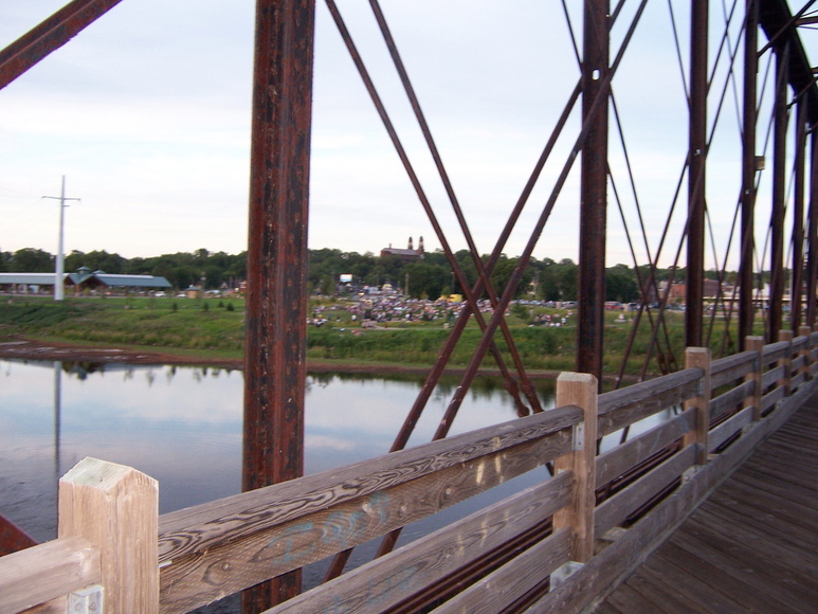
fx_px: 780
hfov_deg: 55.3
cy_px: 307
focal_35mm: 33
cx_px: 409
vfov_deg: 43.0
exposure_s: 1/60
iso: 140
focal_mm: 5.5
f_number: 2.8
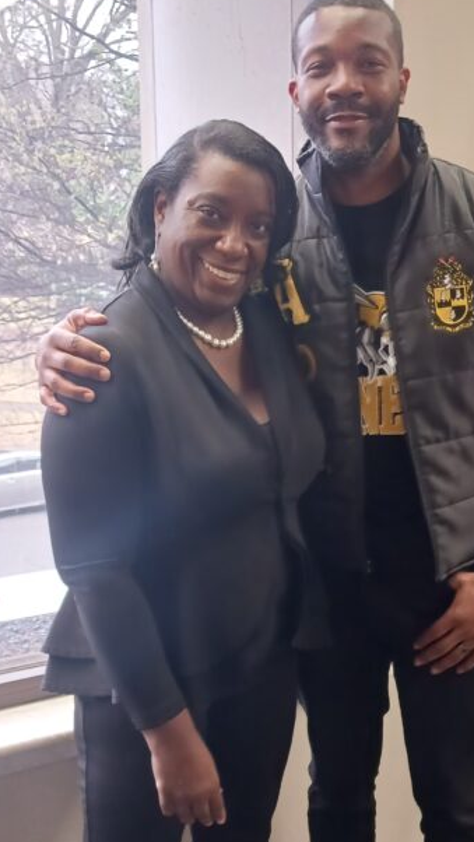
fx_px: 1116
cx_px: 277
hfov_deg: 23.9
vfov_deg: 41.1
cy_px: 516
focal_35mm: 50
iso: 500
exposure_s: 1/20
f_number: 1.8
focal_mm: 4
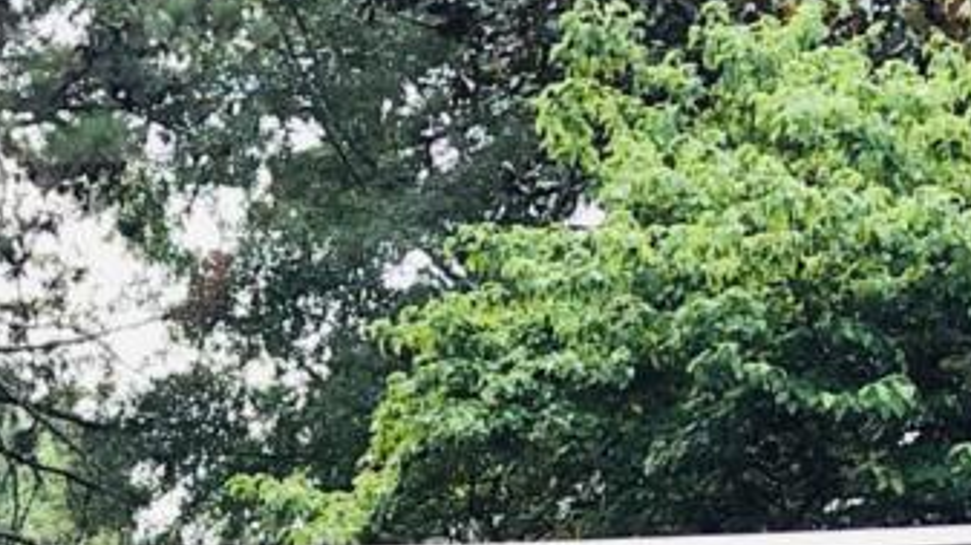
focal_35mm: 145
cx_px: -40
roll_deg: +1.2
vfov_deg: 7.8
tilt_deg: +0.5
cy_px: 1295
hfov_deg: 14.5
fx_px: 3731
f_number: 1.8
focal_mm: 3.99
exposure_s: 1/30
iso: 25
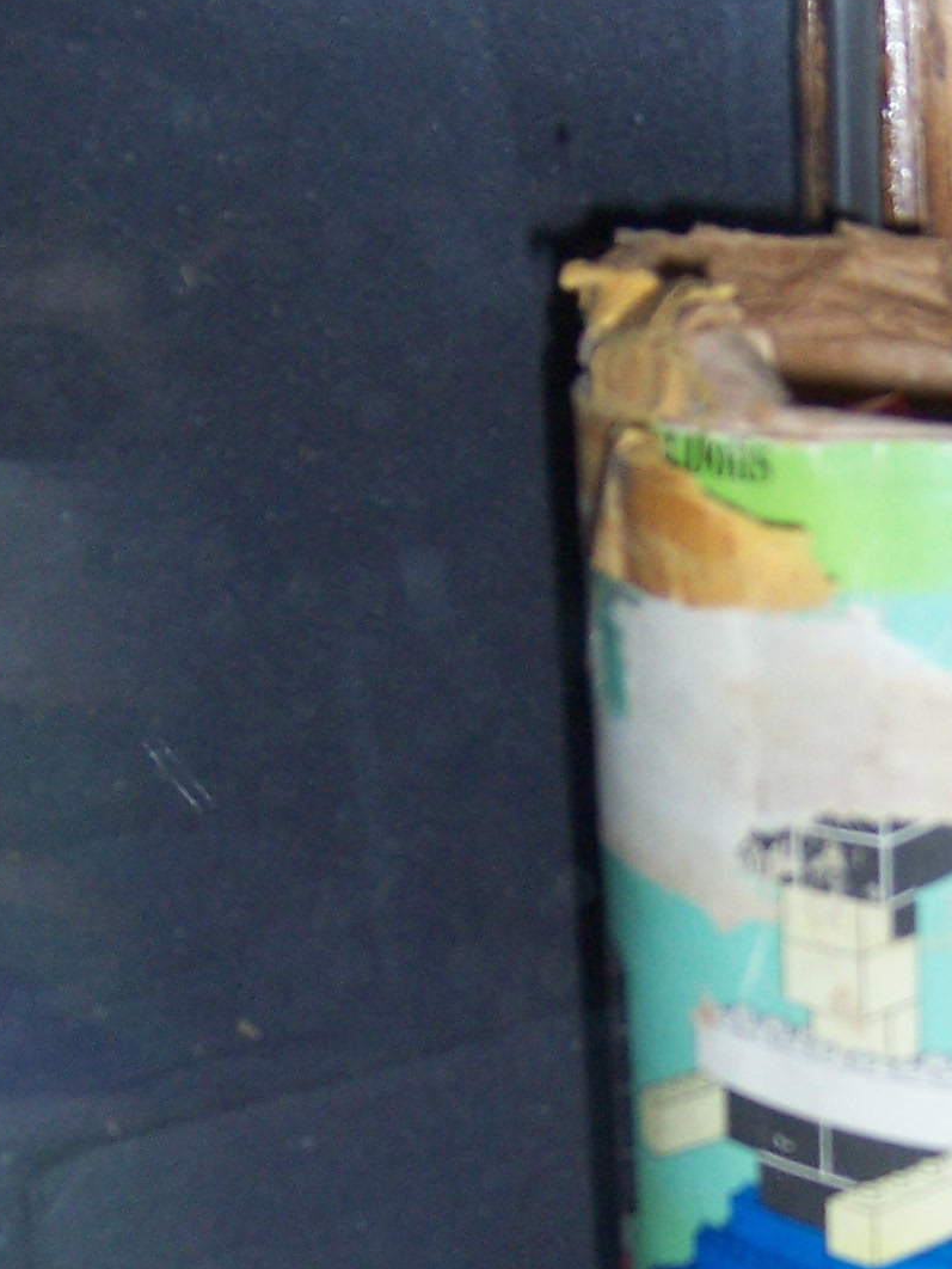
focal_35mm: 97
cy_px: 1089
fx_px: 3555
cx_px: 835
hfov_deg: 15.1
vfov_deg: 19.9
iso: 140
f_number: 3.4
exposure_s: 1/60
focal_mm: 6.7
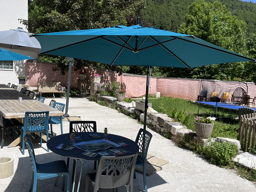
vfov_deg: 41.8
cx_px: 118
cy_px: 106
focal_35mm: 34
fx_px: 251
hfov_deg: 53.9
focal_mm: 5.1
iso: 50
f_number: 1.6
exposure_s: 1/5076
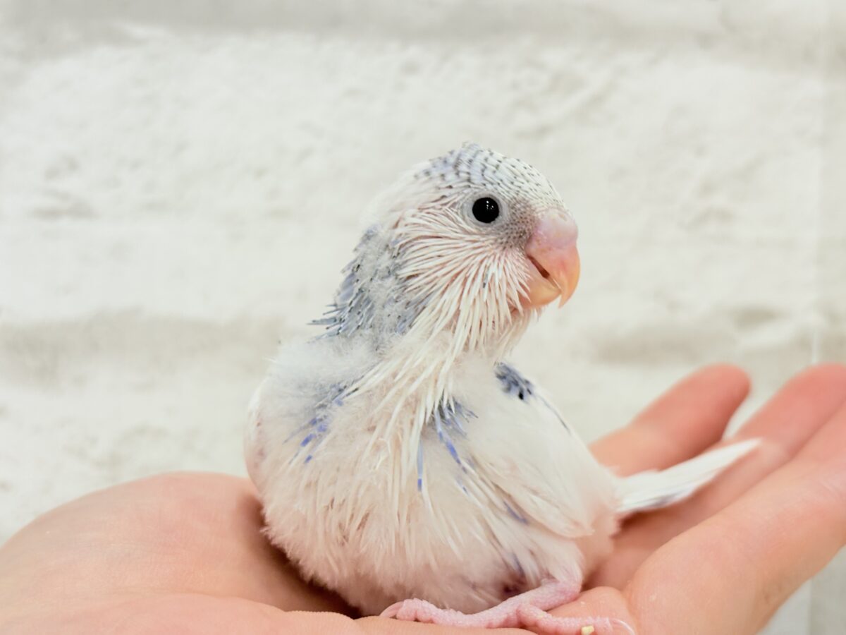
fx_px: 1271
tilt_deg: -1.6
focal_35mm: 52
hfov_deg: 36.8
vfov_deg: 28.0
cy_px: 318
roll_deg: -0.2
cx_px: 423
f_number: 1.6
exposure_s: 1/50
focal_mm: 5.96
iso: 32
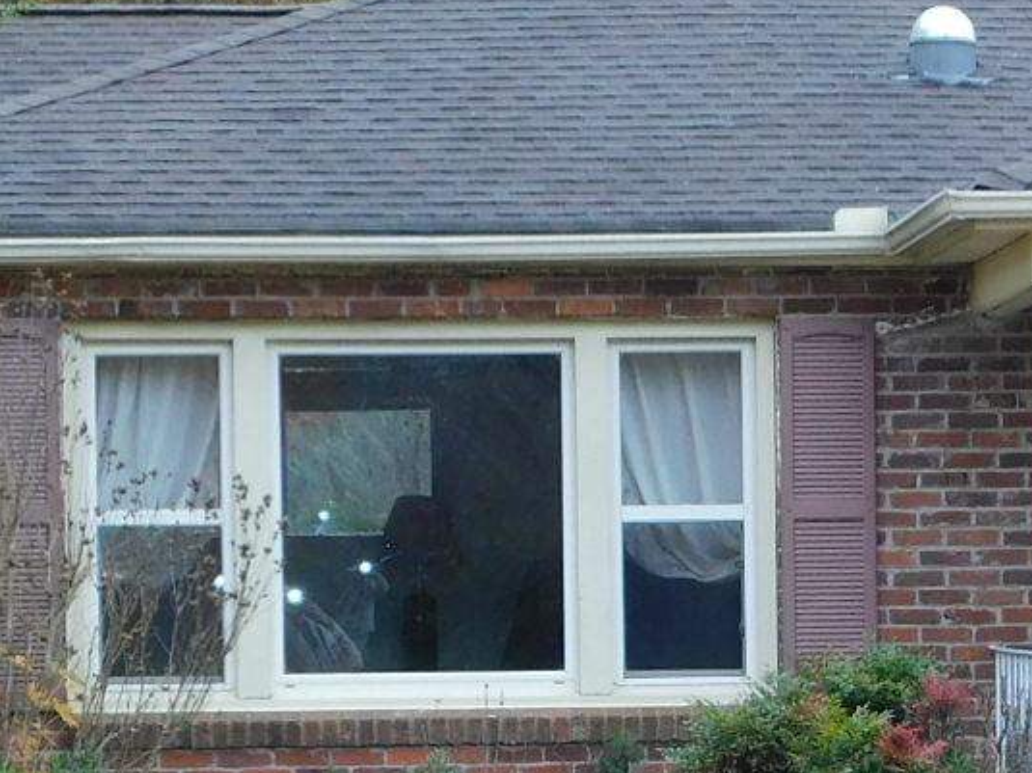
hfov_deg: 11.6
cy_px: 734
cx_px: 860
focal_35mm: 170
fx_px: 5067
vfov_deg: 8.7
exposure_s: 1/125
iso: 125
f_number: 3.6
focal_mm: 7.1
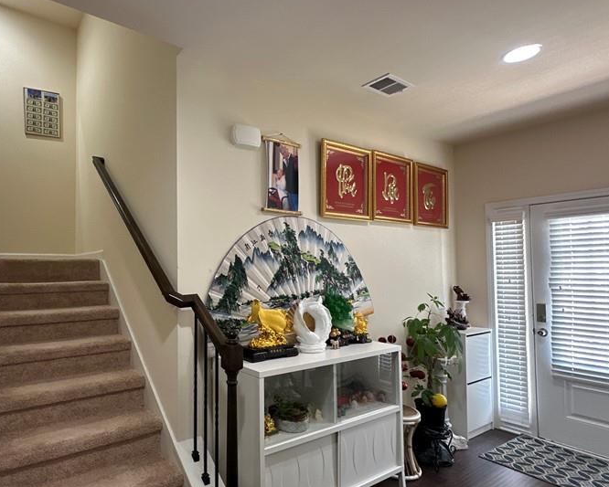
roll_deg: +0.1
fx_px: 379
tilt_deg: +2.1
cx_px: 198
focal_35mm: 21
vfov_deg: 65.5
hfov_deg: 75.0
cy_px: 255
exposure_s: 1/60
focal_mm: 2.22
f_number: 2.2
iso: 250
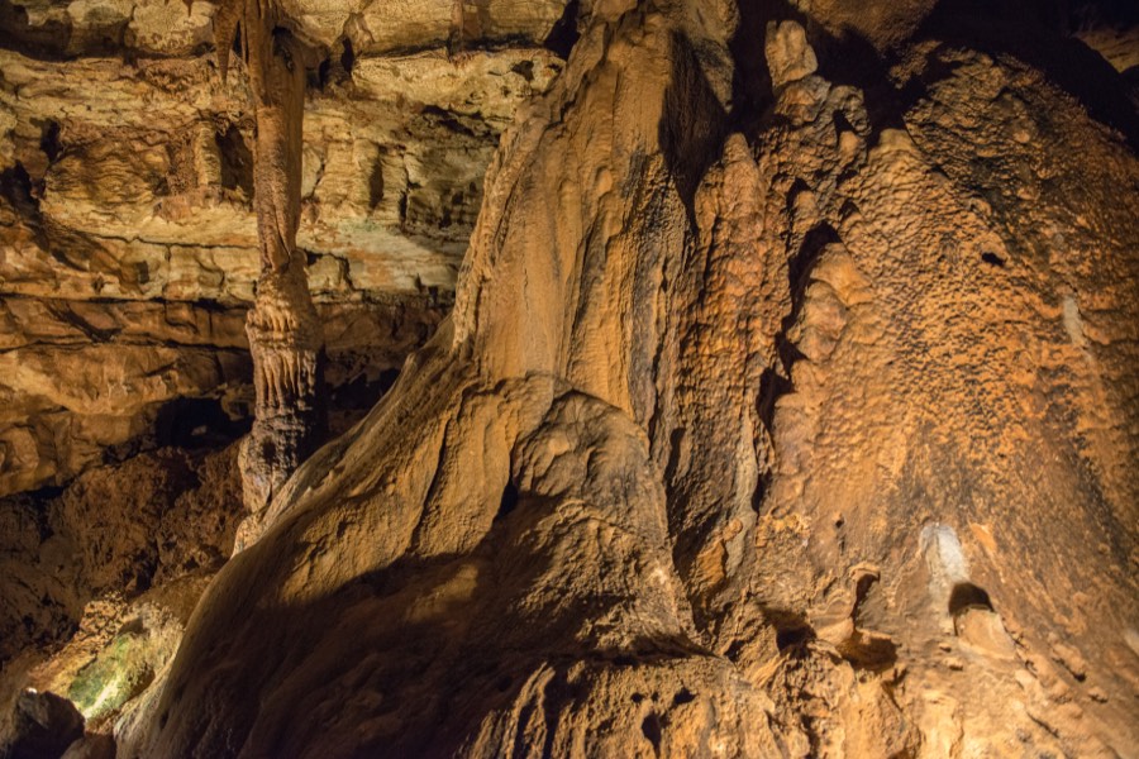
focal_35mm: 24
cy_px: 380
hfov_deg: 73.7
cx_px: 570
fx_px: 759
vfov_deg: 53.1
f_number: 2.8
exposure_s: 1/30
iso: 3200
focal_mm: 24
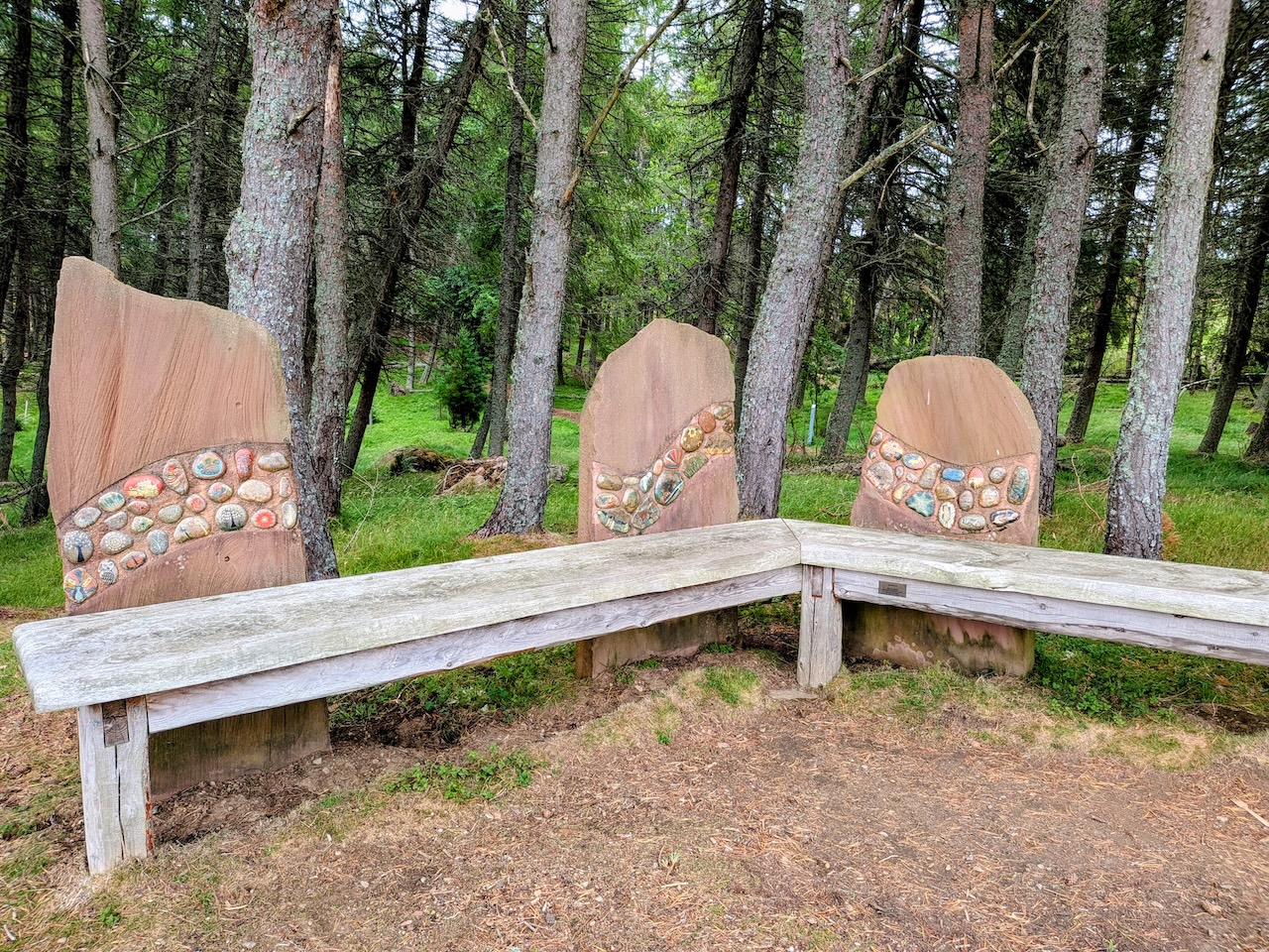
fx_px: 880
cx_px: 634
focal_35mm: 24
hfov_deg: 71.6
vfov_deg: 56.8
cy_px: 476
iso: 30
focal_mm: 4.53
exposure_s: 1/145
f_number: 1.7
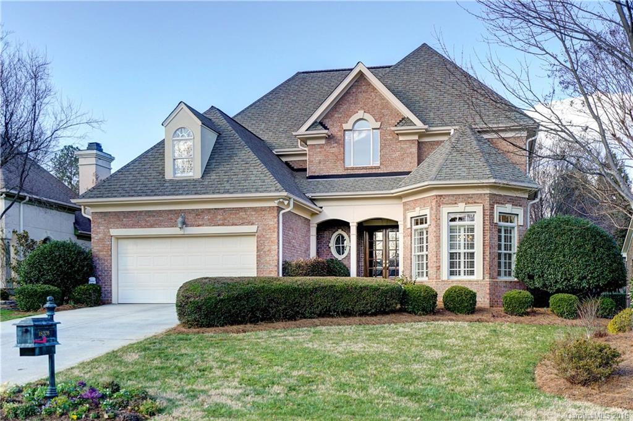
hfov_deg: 54.5
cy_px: 210
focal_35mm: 35
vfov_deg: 37.8
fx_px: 615
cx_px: 316
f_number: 4.5
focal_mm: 35
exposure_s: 1/800
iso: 320
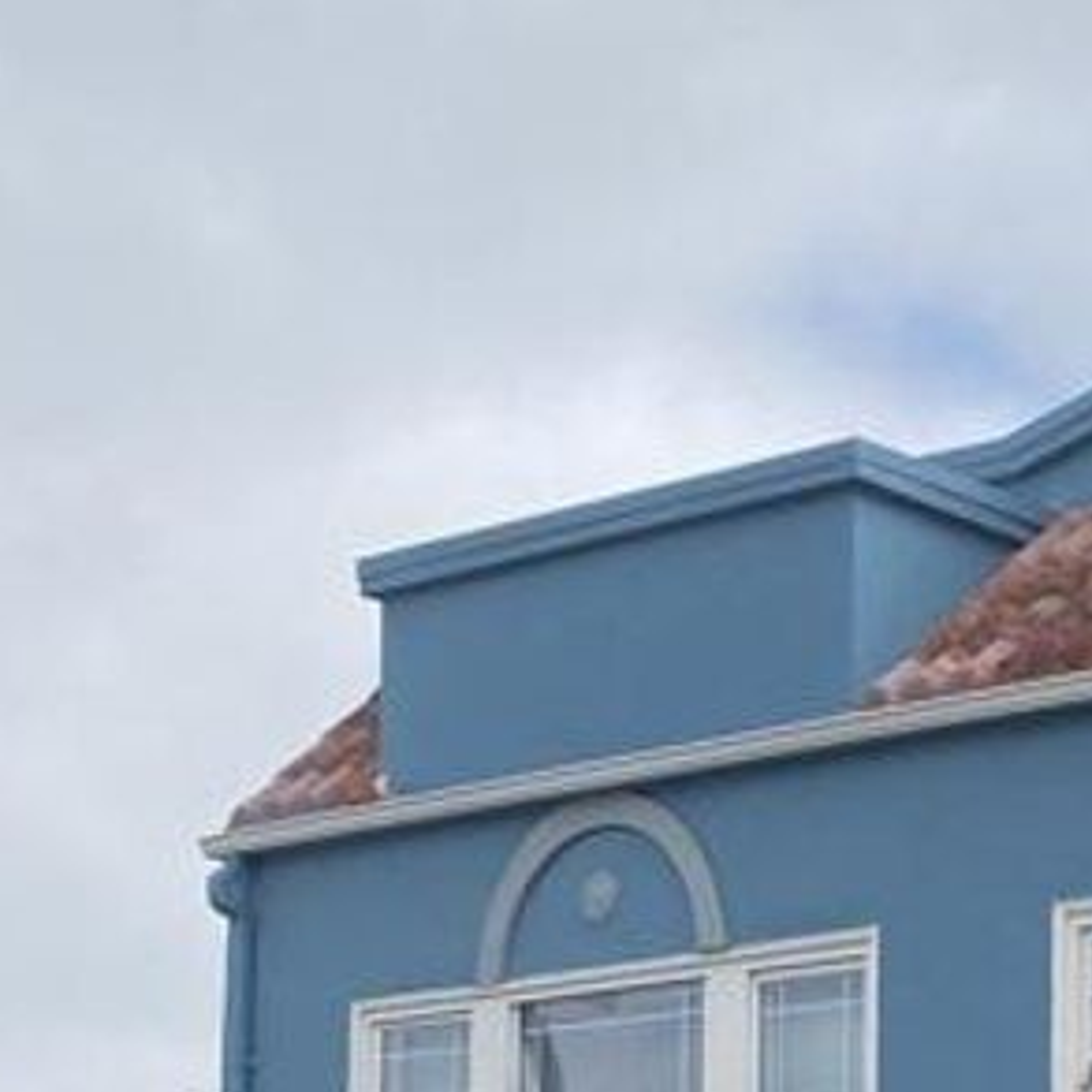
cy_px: 1519
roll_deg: -0.7
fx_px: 3819
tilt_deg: +3.6
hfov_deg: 14.8
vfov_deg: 15.3
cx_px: 1755
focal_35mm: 107
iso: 32
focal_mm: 4.25
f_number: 1.8
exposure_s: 1/2625
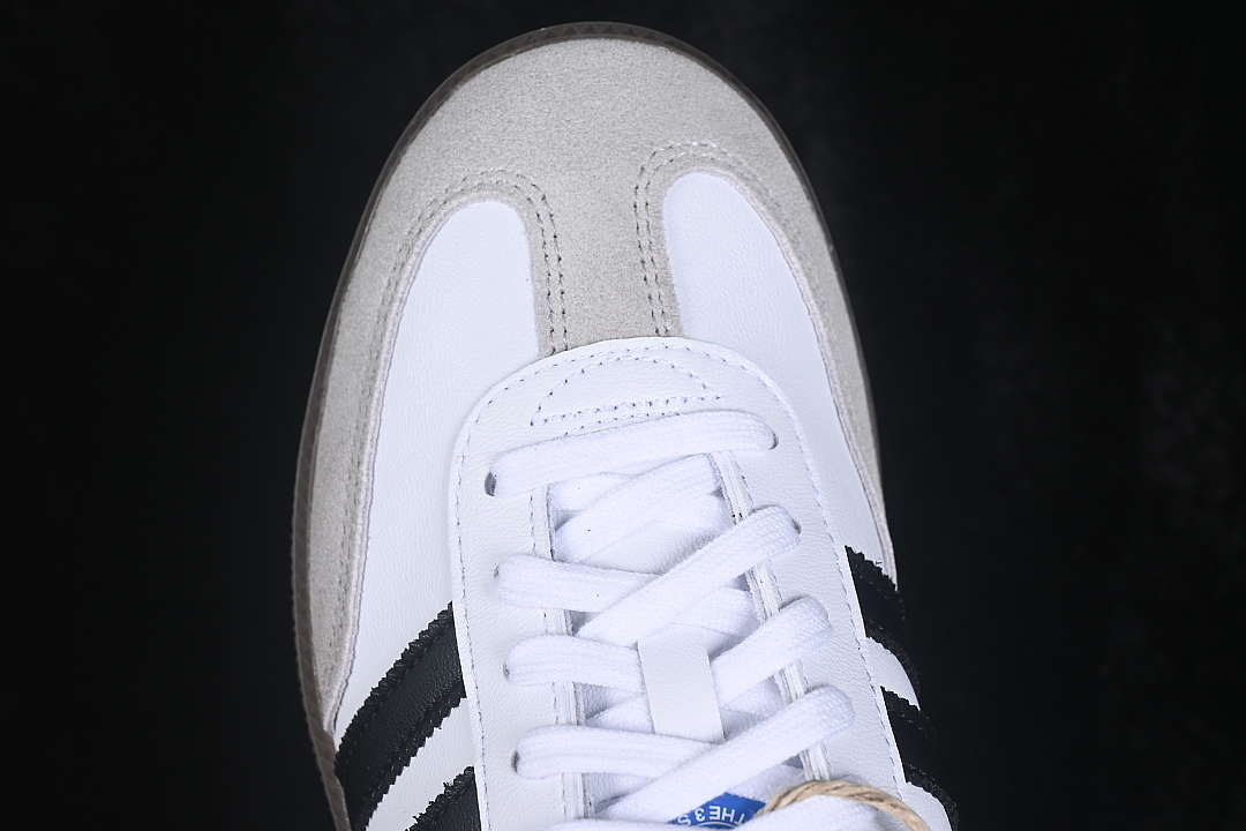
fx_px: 2596
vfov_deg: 18.2
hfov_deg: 27.0
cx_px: 623
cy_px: 416
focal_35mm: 75
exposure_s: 1/80
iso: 160
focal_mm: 50
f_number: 7.1
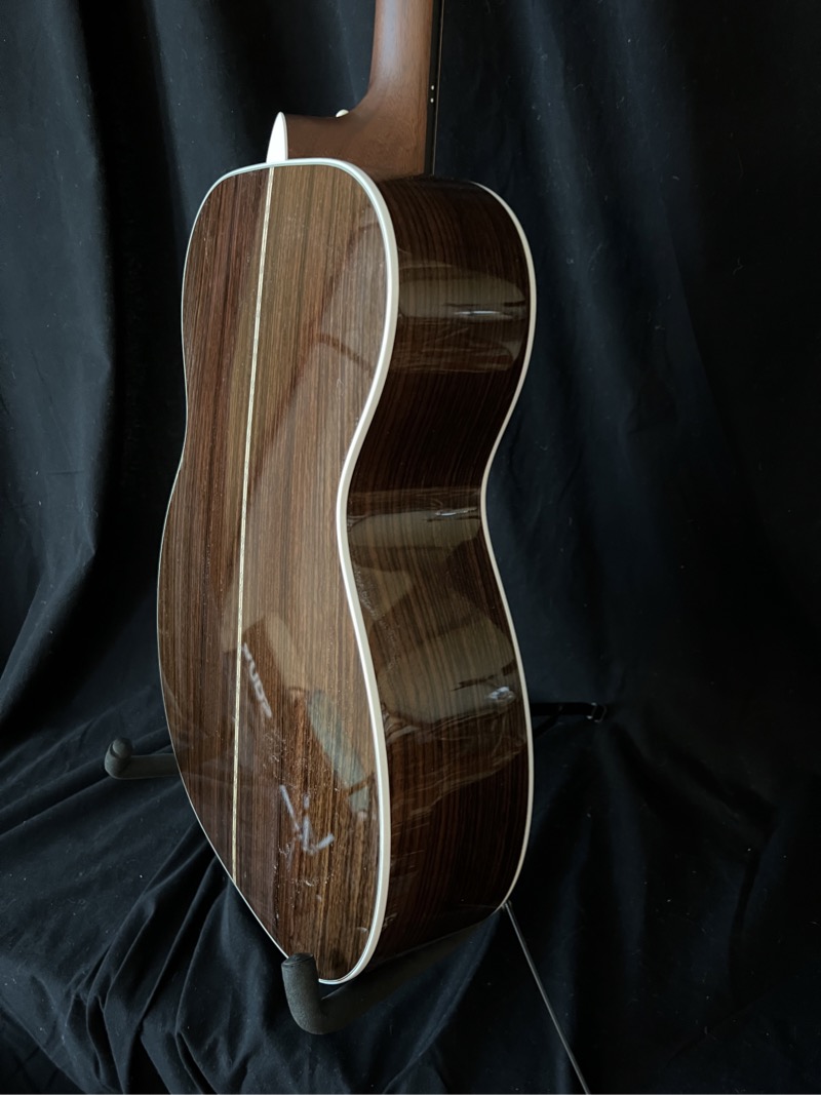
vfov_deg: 67.3
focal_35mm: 26
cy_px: 548
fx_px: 822
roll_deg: +15.5
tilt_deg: -29.6
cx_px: 410
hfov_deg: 53.1
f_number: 1.5
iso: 800
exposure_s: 1/24
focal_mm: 5.7
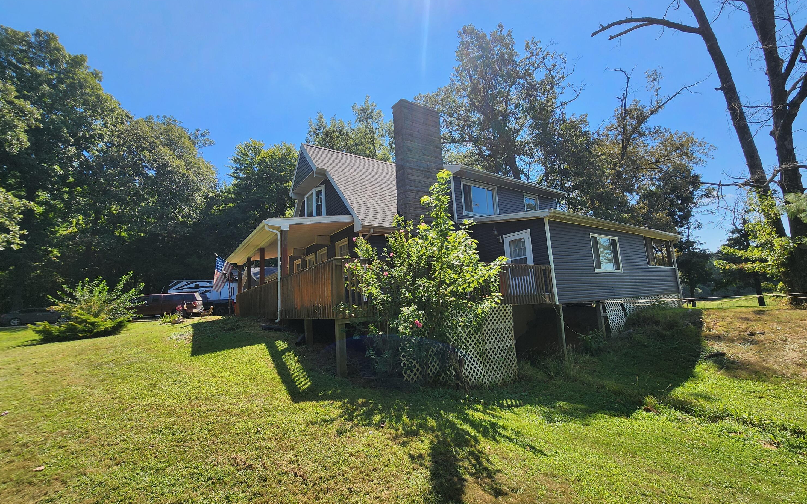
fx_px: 308
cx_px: 405
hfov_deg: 105.3
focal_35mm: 14
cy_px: 251
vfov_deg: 78.6
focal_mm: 2.2
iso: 50
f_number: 2.2
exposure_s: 1/1742
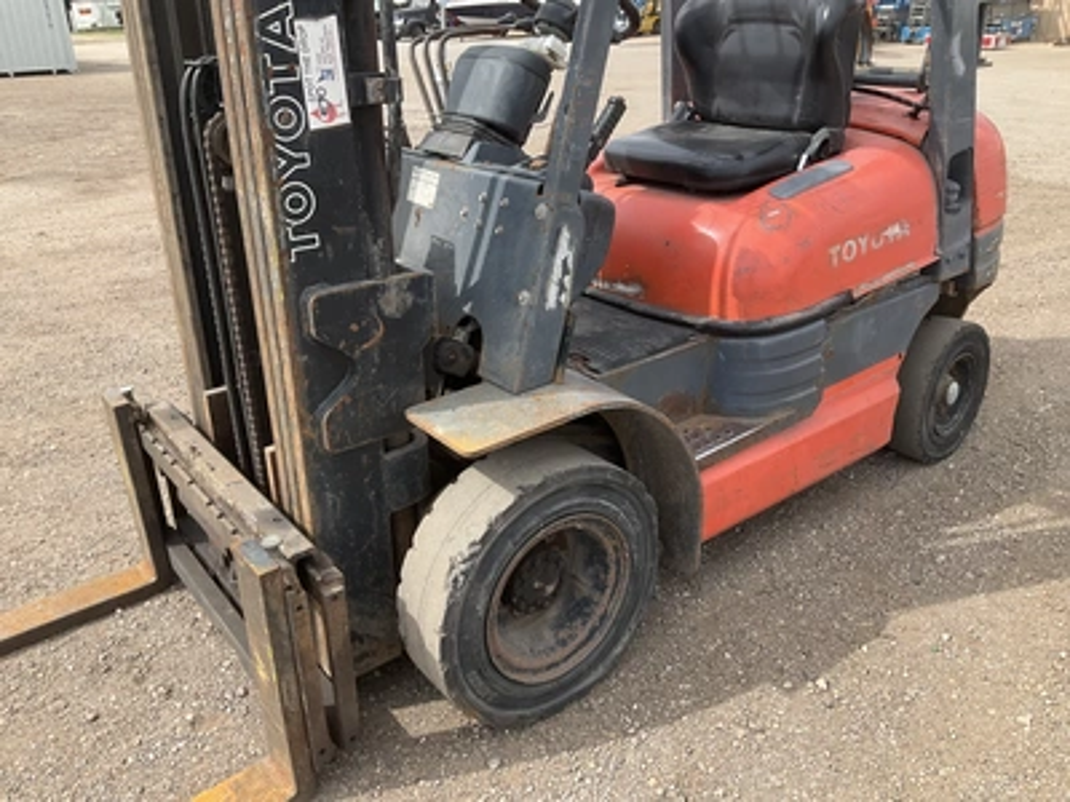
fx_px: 896
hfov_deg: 61.7
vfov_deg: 48.2
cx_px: 535
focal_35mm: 29
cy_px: 401
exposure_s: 1/728
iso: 25
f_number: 1.8
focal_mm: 3
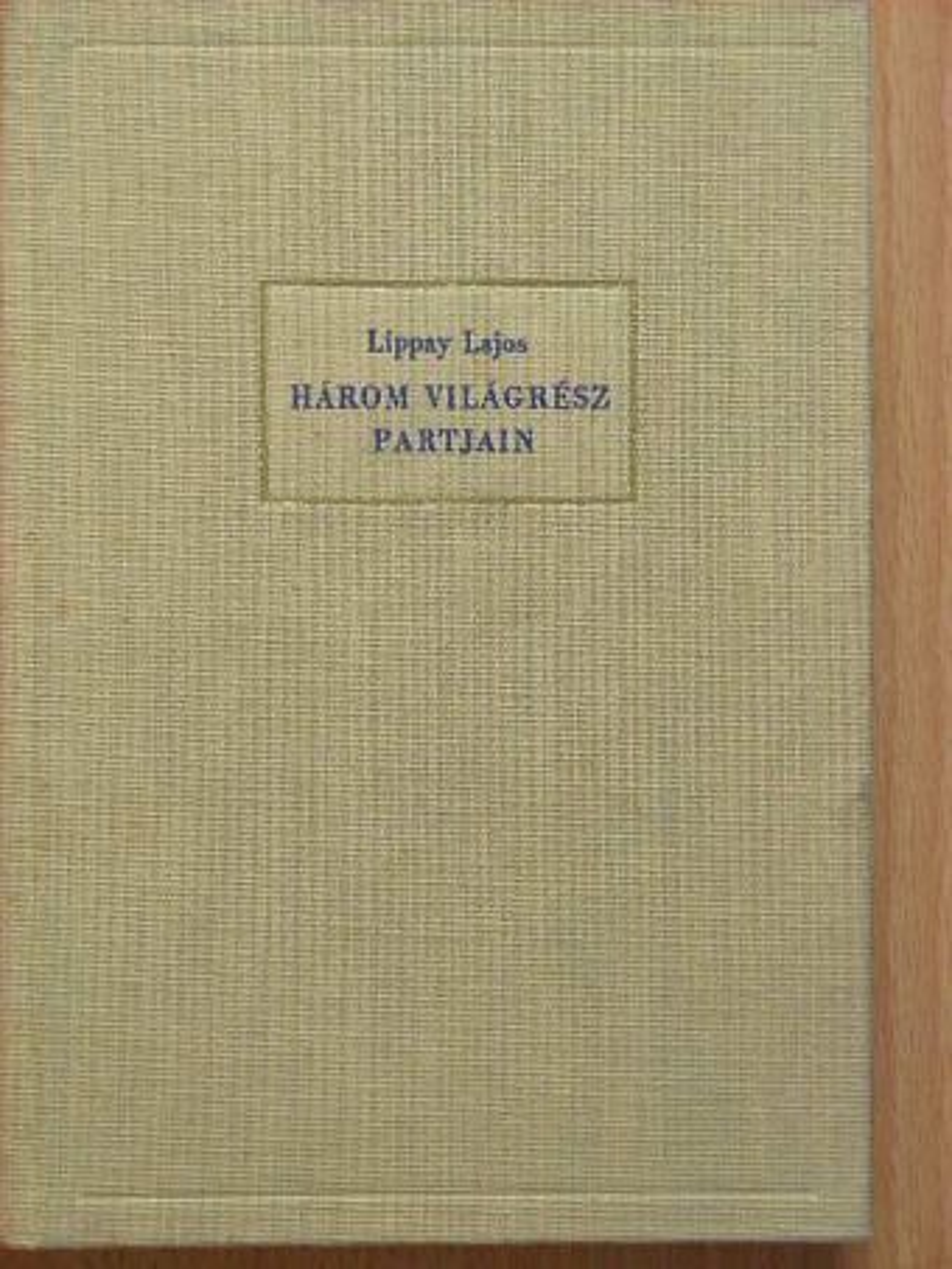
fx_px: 3189
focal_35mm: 87
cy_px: 634
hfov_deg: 17.0
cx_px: 476
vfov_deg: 22.5
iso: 200
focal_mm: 14.6
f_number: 3.5
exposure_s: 1/70.8
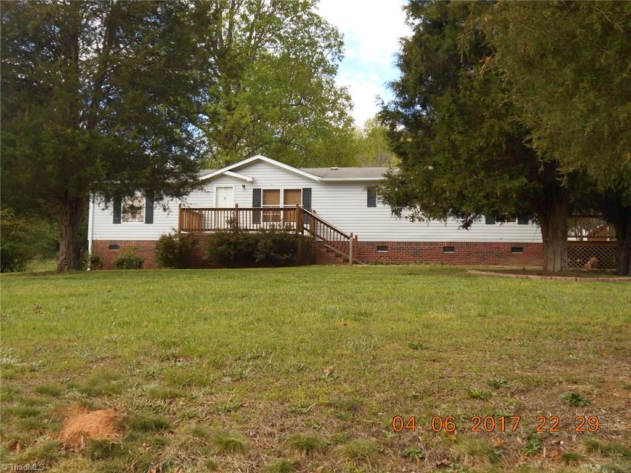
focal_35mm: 43
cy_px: 236
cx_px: 316
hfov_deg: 43.9
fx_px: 784
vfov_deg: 33.6
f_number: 4.2
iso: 80
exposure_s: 1/200
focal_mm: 7.7
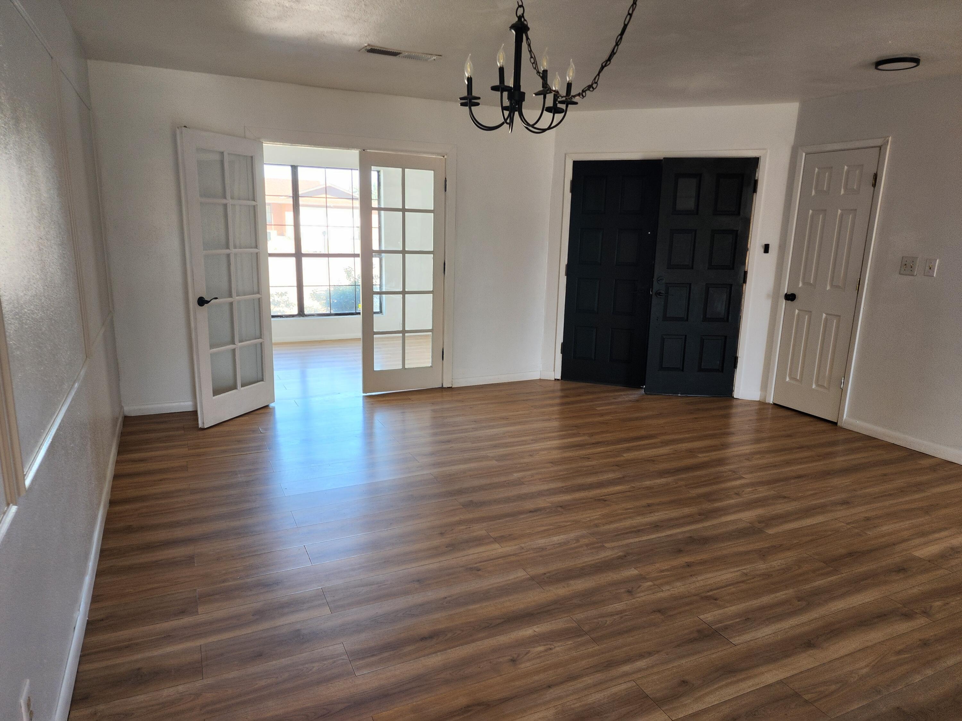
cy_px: 360
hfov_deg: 73.9
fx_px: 639
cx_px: 481
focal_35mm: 23
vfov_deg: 58.9
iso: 100
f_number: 1.8
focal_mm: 6.4
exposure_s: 1/120
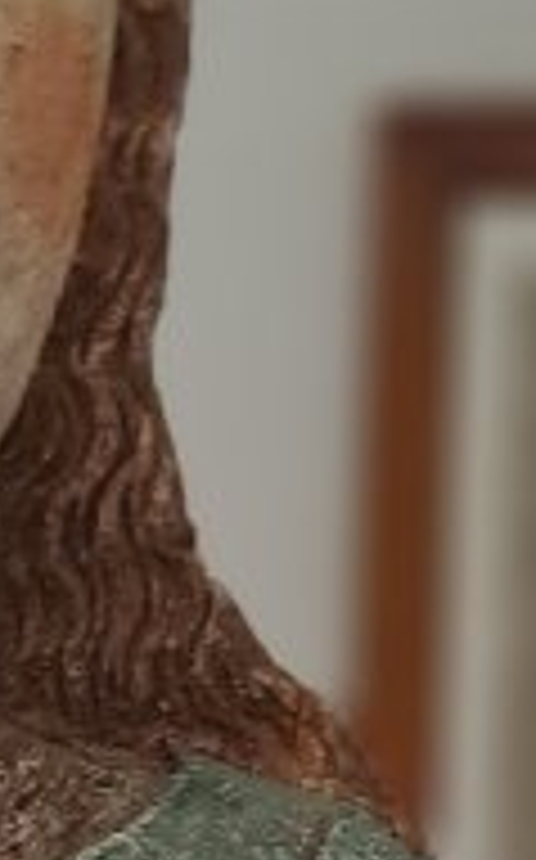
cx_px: -90
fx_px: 3748
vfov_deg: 11.9
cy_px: 1607
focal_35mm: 160
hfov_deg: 8.1
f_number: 1.8
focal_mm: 5.23
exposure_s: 1/50
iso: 320
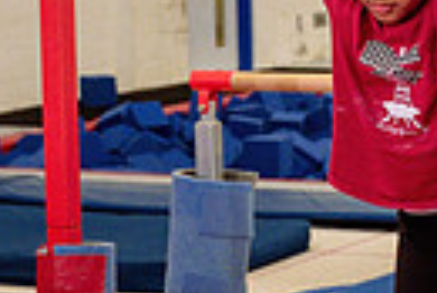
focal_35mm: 184
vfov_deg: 7.5
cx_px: 255
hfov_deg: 11.2
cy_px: 73
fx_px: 2236
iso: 1600
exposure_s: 1/250
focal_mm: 31
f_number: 3.5
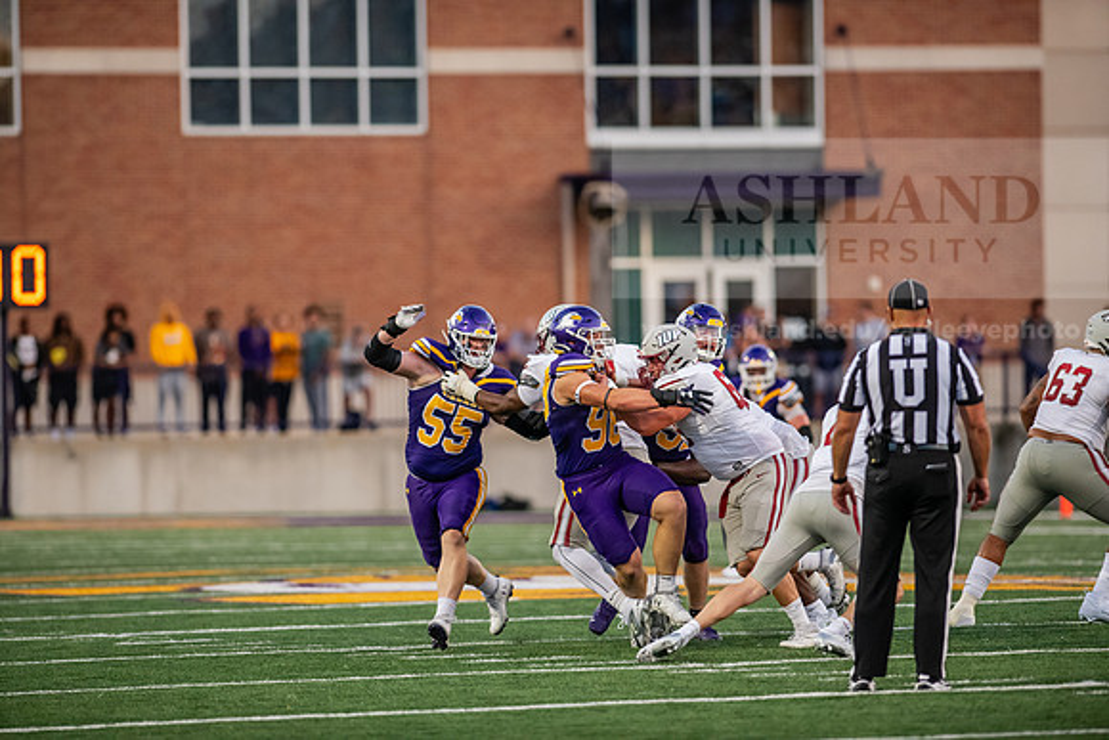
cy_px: 370
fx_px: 9243
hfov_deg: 6.9
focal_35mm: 300
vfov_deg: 4.6
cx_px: 554
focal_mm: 300
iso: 3200
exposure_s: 1/1000
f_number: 3.2
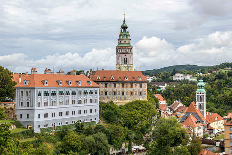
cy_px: 75
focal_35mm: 61
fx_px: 396
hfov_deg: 32.6
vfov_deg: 22.1
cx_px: 116
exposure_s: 1/500
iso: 64
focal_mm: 52
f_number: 6.3
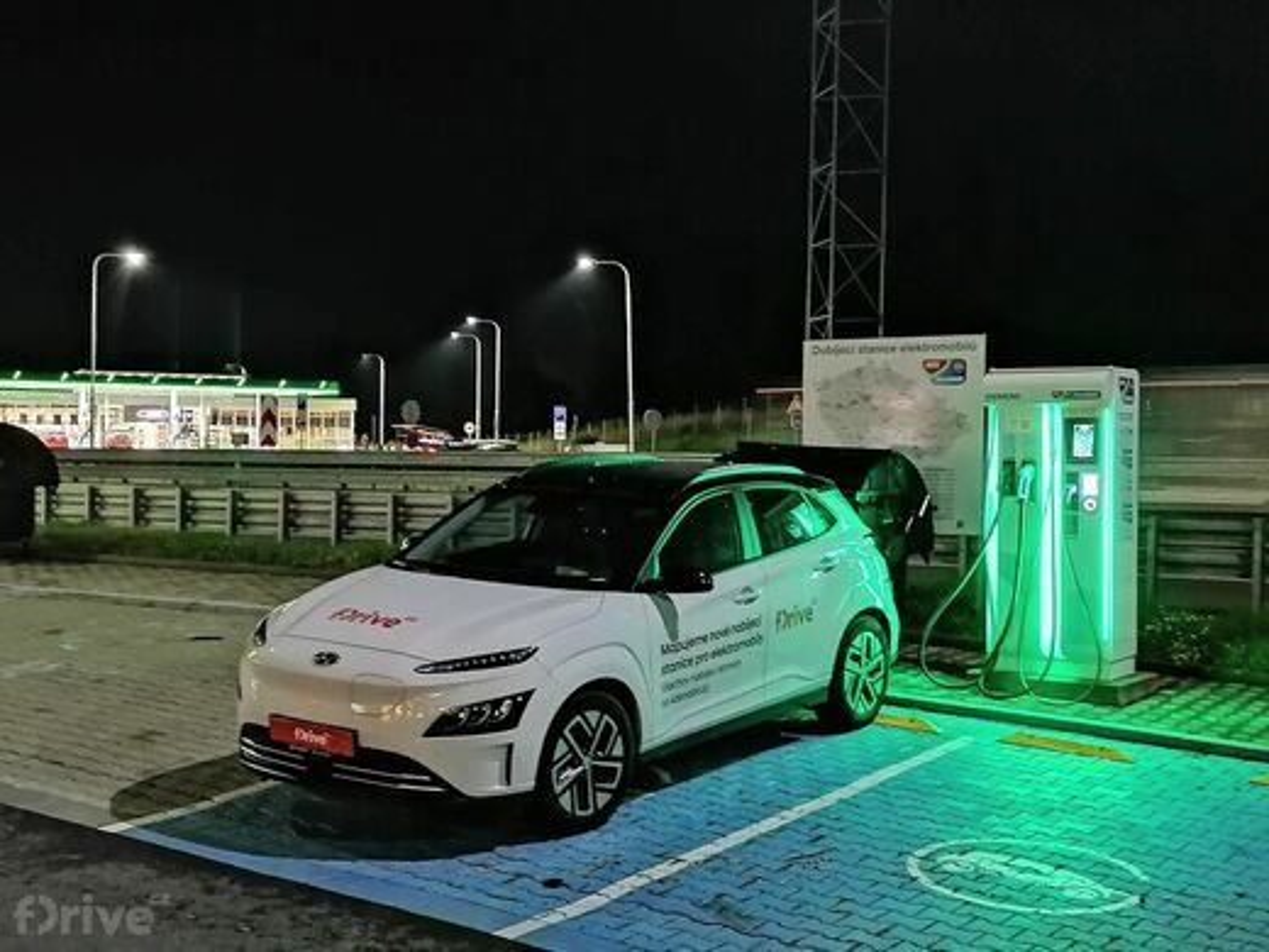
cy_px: 476
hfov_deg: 40.4
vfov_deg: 30.9
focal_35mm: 47
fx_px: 1723
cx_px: 634
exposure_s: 1/2
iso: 1000
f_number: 1.8
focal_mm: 5.3
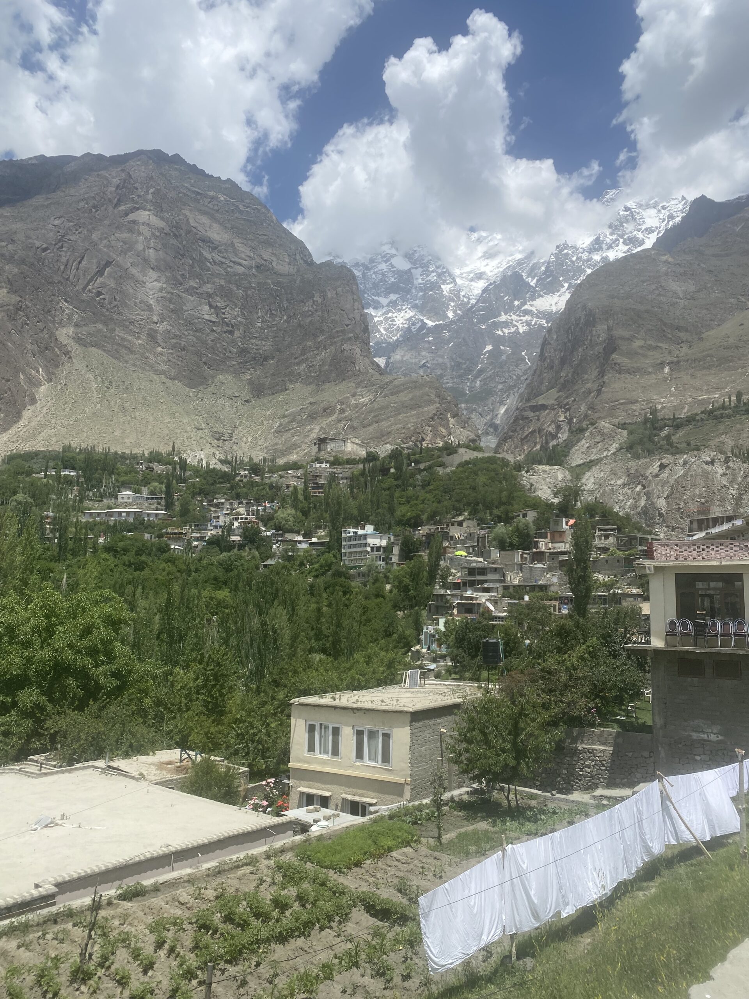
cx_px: 374
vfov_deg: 67.3
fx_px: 750
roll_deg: -1.0
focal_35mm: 26
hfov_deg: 53.1
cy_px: 500
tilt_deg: +7.8
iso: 32
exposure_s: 1/4608
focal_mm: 4.25
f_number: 1.8
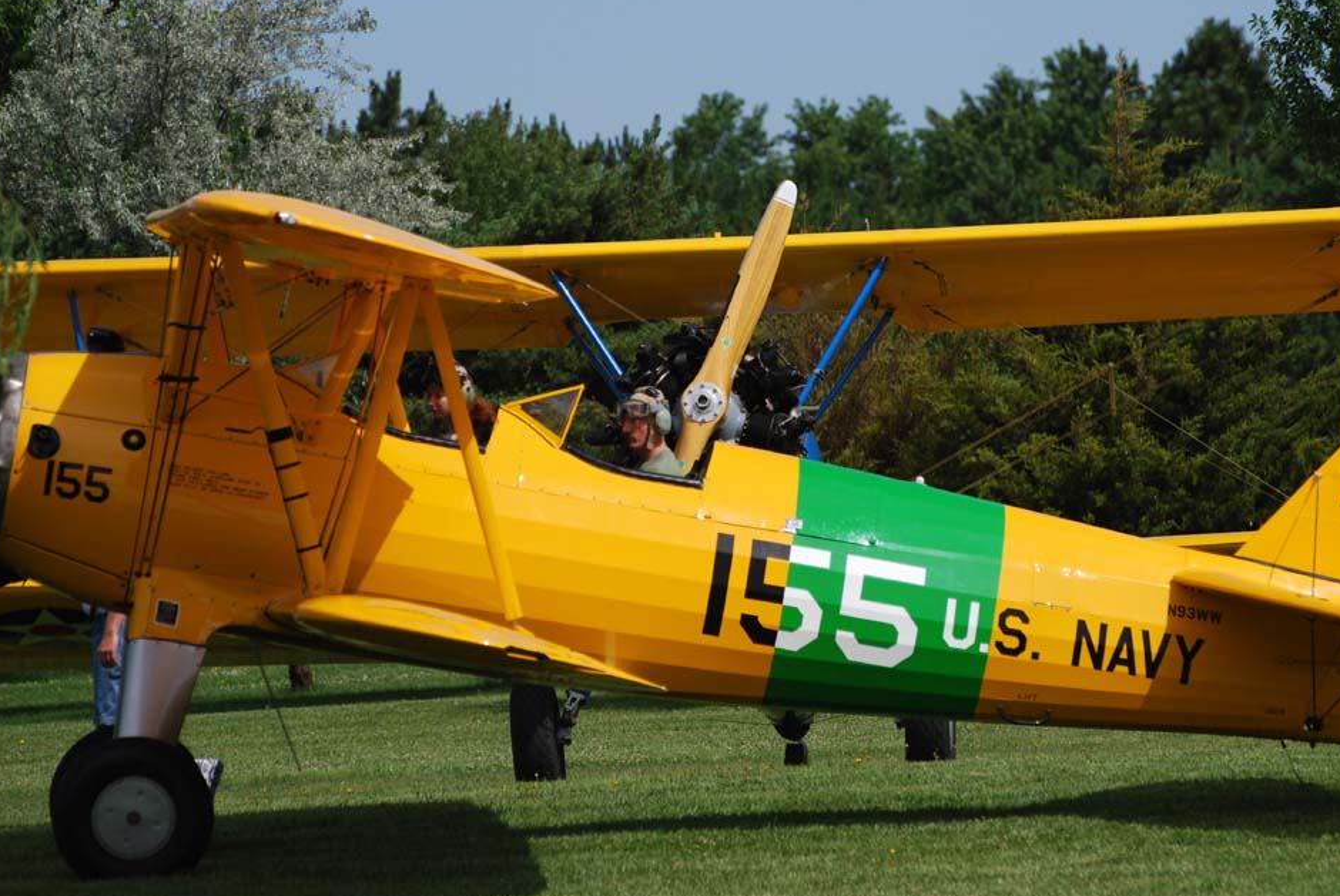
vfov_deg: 4.3
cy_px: 425
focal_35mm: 319
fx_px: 11870
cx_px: 717
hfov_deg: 6.5
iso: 200
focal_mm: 195
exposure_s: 1/1600
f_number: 5.3
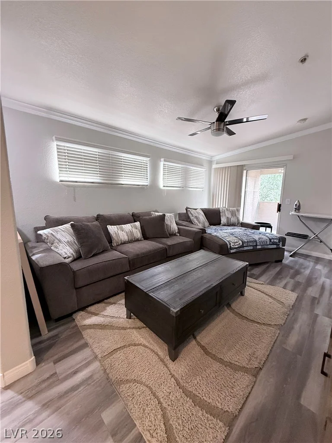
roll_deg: -0.6
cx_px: 166
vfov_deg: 102.1
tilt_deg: -6.9
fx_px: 179
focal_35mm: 14
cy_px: 222
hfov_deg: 85.7
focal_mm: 2.22
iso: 250
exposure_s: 1/60
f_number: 2.2
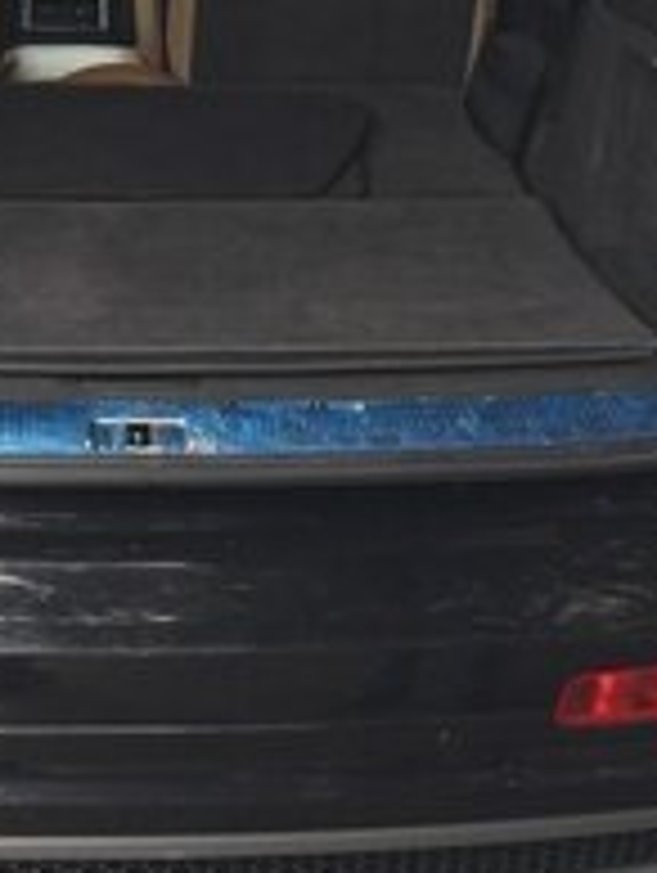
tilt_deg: -5.6
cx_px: 158
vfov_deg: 24.6
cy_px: -72
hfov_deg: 19.8
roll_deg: -2.9
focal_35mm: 74
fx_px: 1869
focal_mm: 4.15
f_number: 2.2
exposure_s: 1/166
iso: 32
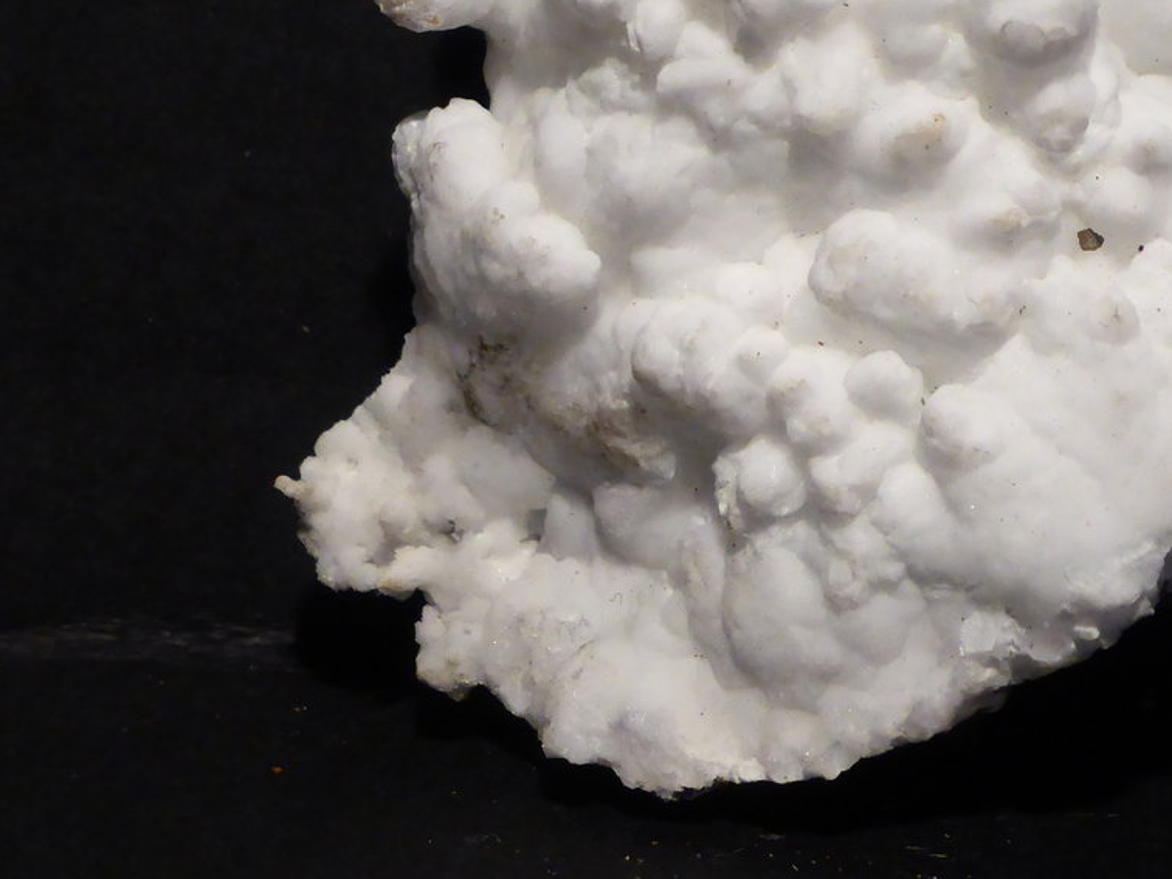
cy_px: 129
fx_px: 4943
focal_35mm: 146
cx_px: 873
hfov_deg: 13.5
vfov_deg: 10.1
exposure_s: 1/30
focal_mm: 11.7
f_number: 4.9
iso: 400
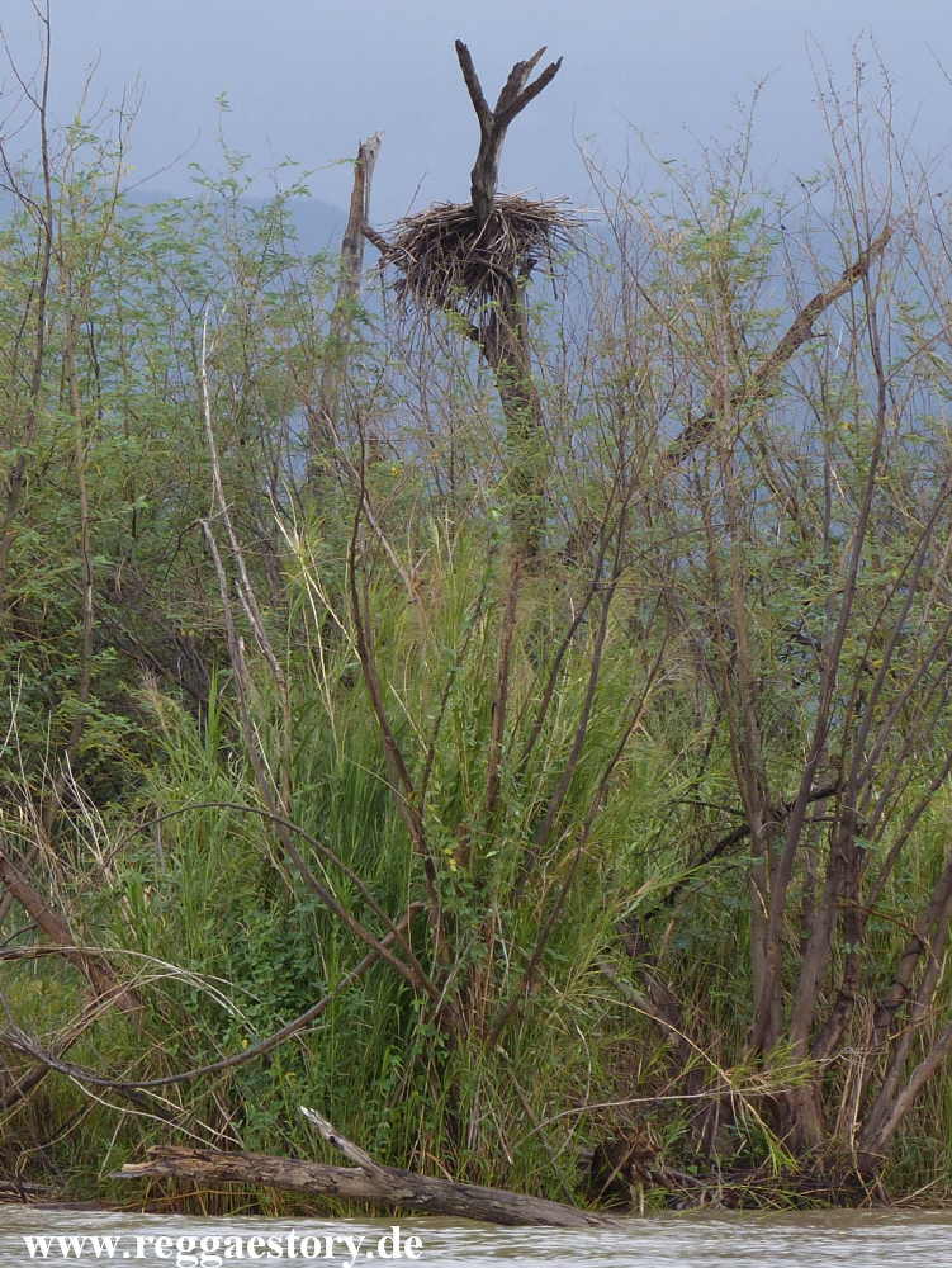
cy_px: 634
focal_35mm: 228
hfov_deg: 6.5
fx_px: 8353
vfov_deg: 8.7
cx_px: 476
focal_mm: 41.1
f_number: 4
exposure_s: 1/500
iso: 100
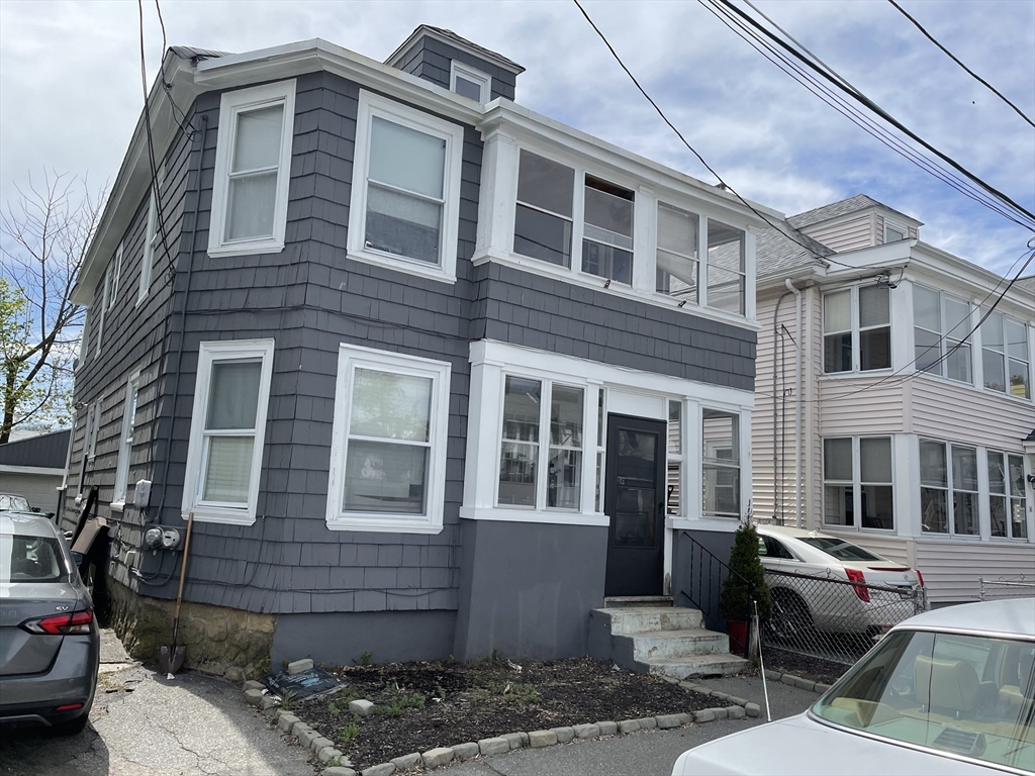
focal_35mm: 26
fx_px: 777
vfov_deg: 53.1
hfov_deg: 67.3
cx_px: 518
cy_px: 388
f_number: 1.6
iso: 32
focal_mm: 4.2
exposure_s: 1/3205
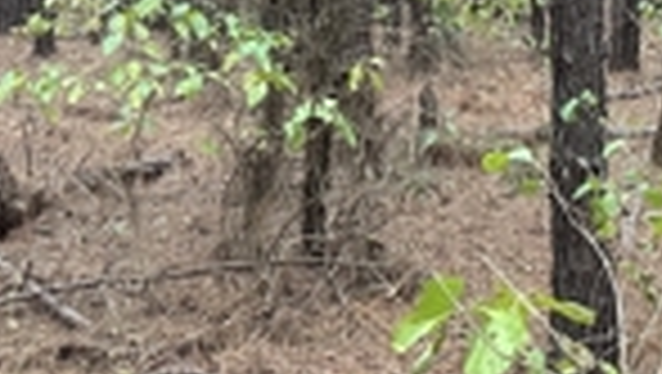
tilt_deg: +3.1
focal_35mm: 71
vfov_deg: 15.8
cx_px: 752
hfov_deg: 27.0
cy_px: -171
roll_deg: +0.2
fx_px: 1247
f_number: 1.78
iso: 640
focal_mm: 6.86
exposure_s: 1/60
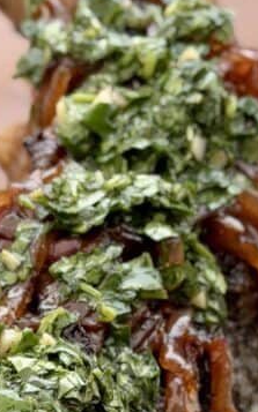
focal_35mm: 146
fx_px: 1643
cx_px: 58
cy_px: 419
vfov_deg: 14.1
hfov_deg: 9.0
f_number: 1.78
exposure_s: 1/726
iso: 64
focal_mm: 6.76
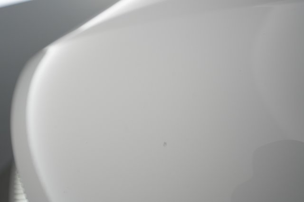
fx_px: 236
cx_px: 152
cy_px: 101
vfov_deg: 46.4
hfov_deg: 65.5
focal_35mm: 28
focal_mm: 28
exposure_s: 1/80
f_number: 5.6
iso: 1250
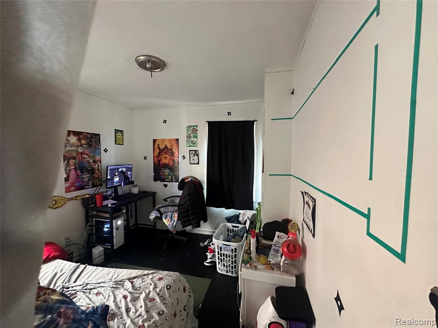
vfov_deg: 85.7
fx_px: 177
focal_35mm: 14
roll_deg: +0.1
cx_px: 219
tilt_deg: -1.2
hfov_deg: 102.1
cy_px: 164
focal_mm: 2.22
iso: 800
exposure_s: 1/60
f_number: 2.2
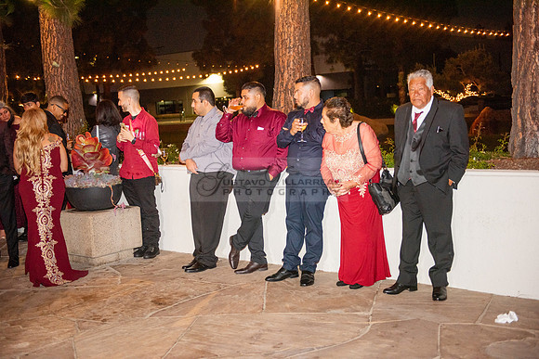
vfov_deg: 28.1
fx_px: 719
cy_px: 180
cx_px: 270
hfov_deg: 41.1
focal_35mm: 48
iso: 1250
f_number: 2.8
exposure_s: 1/125
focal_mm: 48
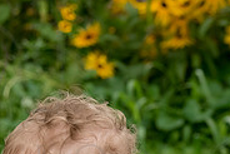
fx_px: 2436
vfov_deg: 3.6
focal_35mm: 381
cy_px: 217
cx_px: -8
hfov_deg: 5.4
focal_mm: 112
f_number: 9
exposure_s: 1/320
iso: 500
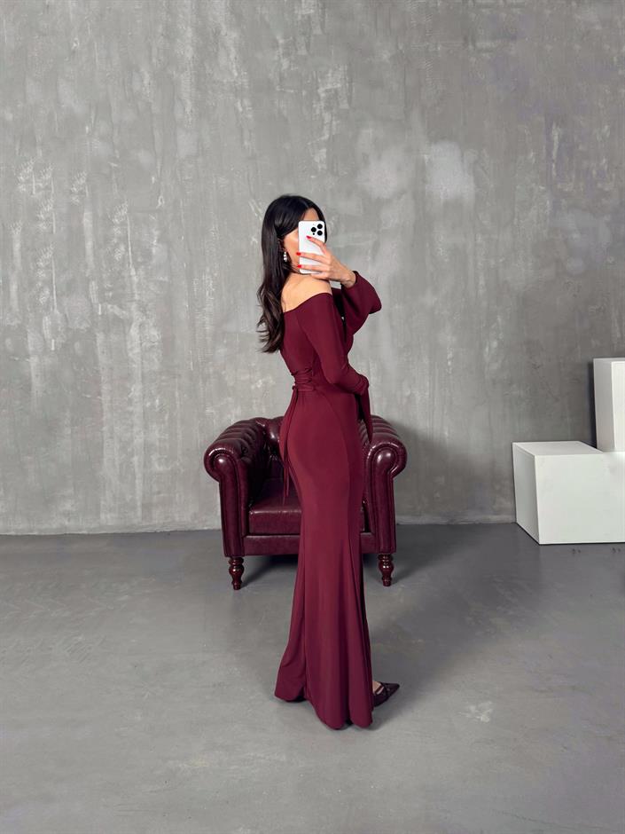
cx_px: 312
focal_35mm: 24
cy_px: 417
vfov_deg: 71.6
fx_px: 578
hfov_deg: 56.8
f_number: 1.78
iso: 125
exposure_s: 1/121
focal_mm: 6.76
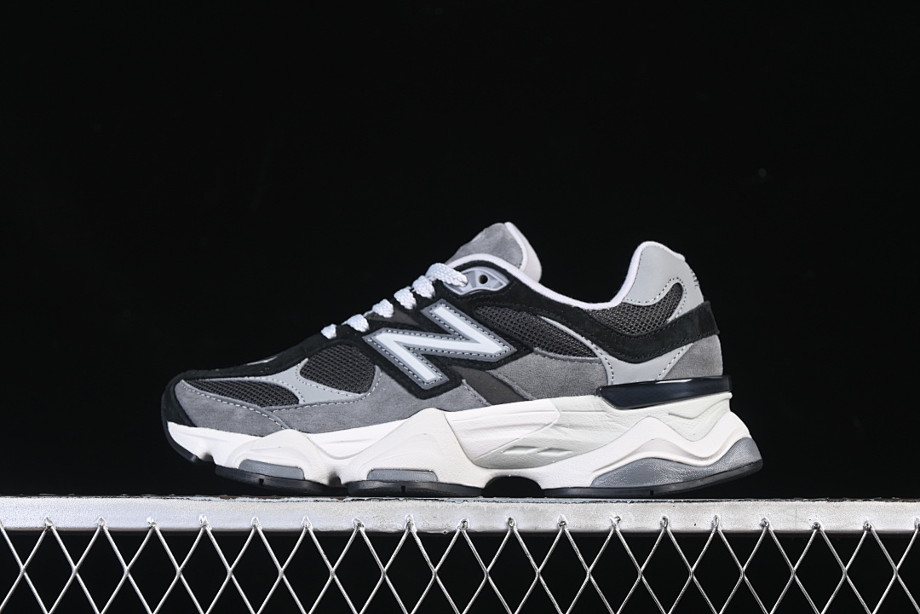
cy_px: 307
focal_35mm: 75
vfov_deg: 18.2
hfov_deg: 27.0
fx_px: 1917
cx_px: 460
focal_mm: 50
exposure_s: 1/60
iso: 160
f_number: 6.3
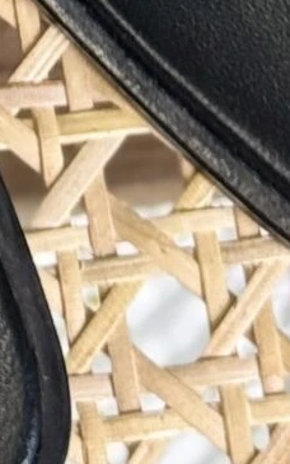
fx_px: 4516
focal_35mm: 357
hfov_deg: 3.6
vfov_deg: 5.6
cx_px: -390
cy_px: -777
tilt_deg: -73.0
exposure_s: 1/86
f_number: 1.78
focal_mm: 6.76
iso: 100
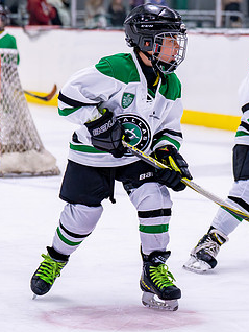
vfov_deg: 10.6
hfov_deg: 8.0
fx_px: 1782
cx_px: 186
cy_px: 130
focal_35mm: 186
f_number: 2.8
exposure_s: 1/1250
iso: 2500
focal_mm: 70
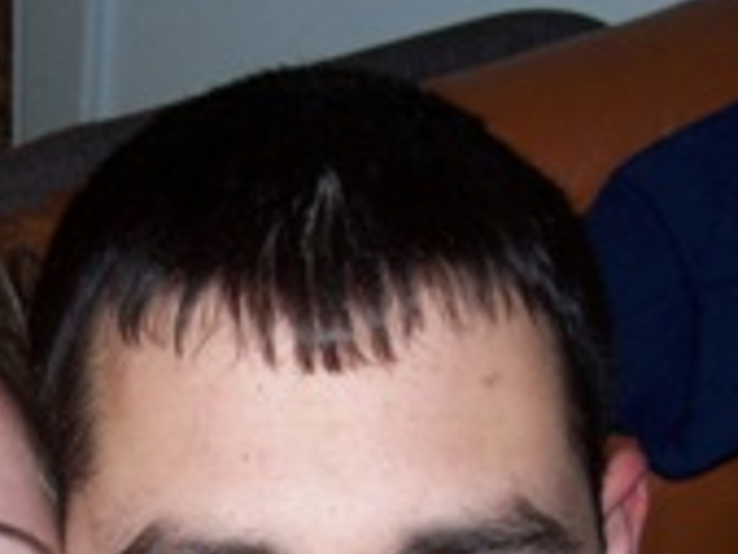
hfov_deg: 21.3
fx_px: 1920
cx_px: 74
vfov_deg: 15.9
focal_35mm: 90
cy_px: 646
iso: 80
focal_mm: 5.6
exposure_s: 1/64
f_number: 2.7
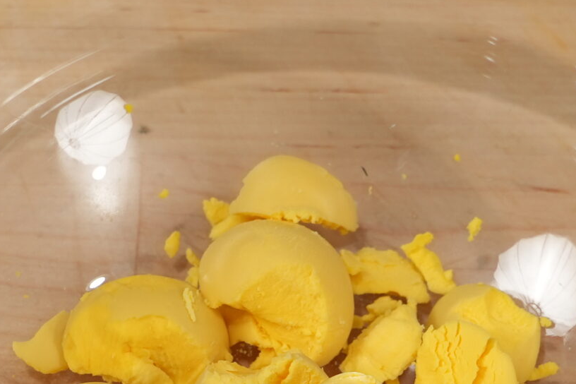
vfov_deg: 11.9
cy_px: 430
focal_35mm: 113
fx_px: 1808
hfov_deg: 18.1
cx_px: 298
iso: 500
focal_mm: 24
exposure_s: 1/160
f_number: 4.5
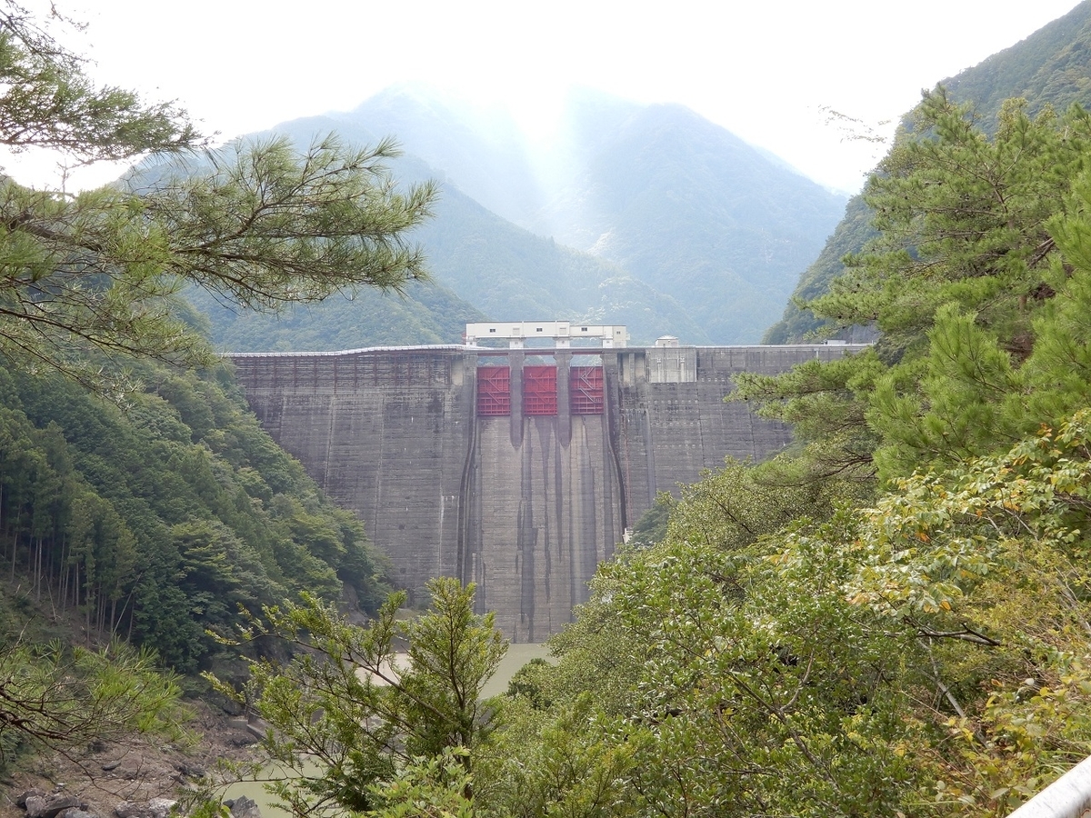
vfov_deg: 29.1
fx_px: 1576
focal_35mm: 50
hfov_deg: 38.2
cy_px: 409
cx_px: 546
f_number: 4.5
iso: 80
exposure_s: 1/80
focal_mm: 8.9
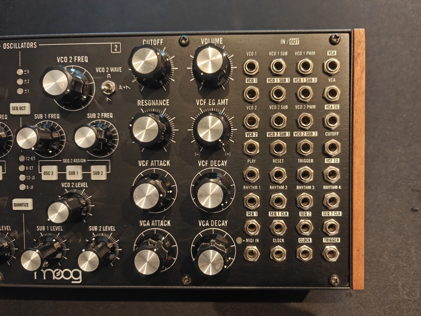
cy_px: 163
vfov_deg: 53.0
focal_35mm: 26
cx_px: 223
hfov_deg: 67.3
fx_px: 316
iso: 2000
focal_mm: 6.06
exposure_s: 1/38
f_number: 1.6
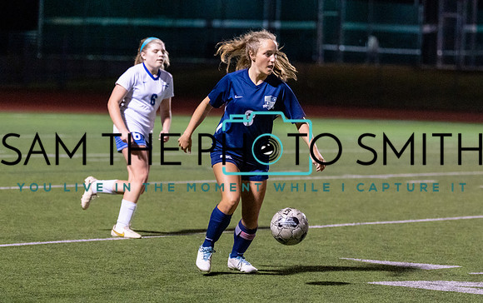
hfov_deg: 11.3
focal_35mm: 185
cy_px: 163
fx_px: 2436
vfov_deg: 7.1
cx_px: 254
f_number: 2.8
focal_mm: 112
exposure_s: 1/1000
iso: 3200
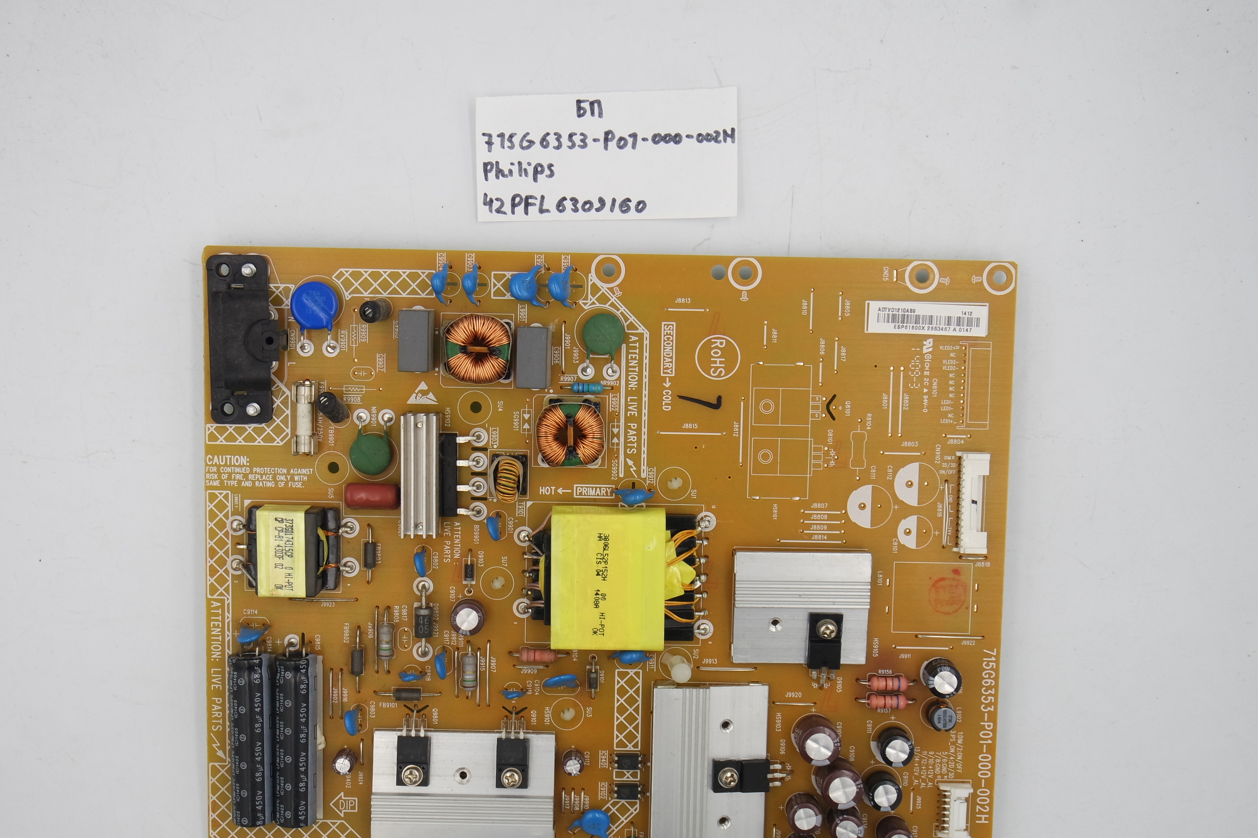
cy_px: 465
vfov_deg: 28.1
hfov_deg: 41.1
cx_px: 638
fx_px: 1677
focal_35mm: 48
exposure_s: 1/100
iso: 160
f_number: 5.6
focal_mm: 16
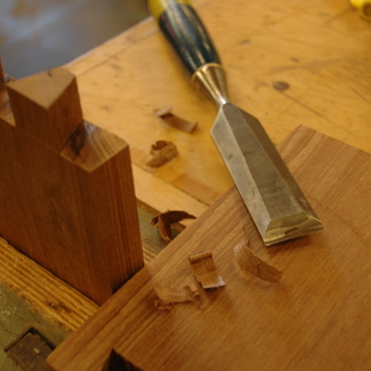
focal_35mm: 61
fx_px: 735
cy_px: 187
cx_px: 235
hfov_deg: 28.2
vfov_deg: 28.3
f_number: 5
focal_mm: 31
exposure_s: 1/20
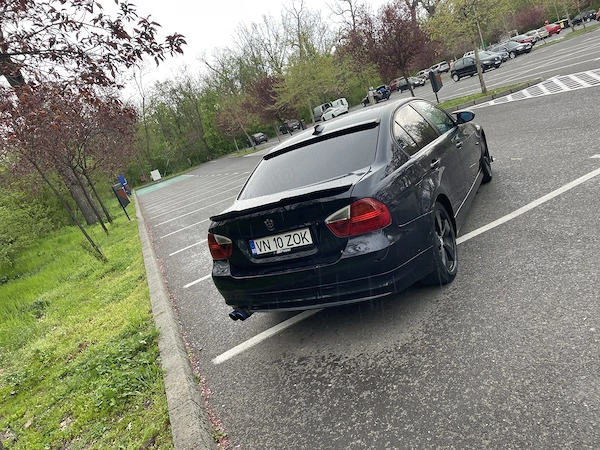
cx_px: 300
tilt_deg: -14.5
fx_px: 451
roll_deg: +20.8
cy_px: 225
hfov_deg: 67.3
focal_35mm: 26
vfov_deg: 53.1
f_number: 1.6
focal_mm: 4.2
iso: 32
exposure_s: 1/125
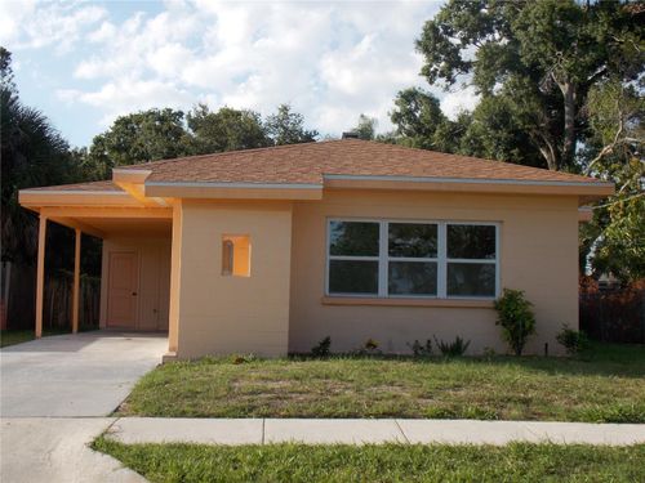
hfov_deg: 41.2
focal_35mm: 46
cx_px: 322
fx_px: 857
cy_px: 242
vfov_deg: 31.5
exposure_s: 1/500
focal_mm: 8.1
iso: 80
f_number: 3.7
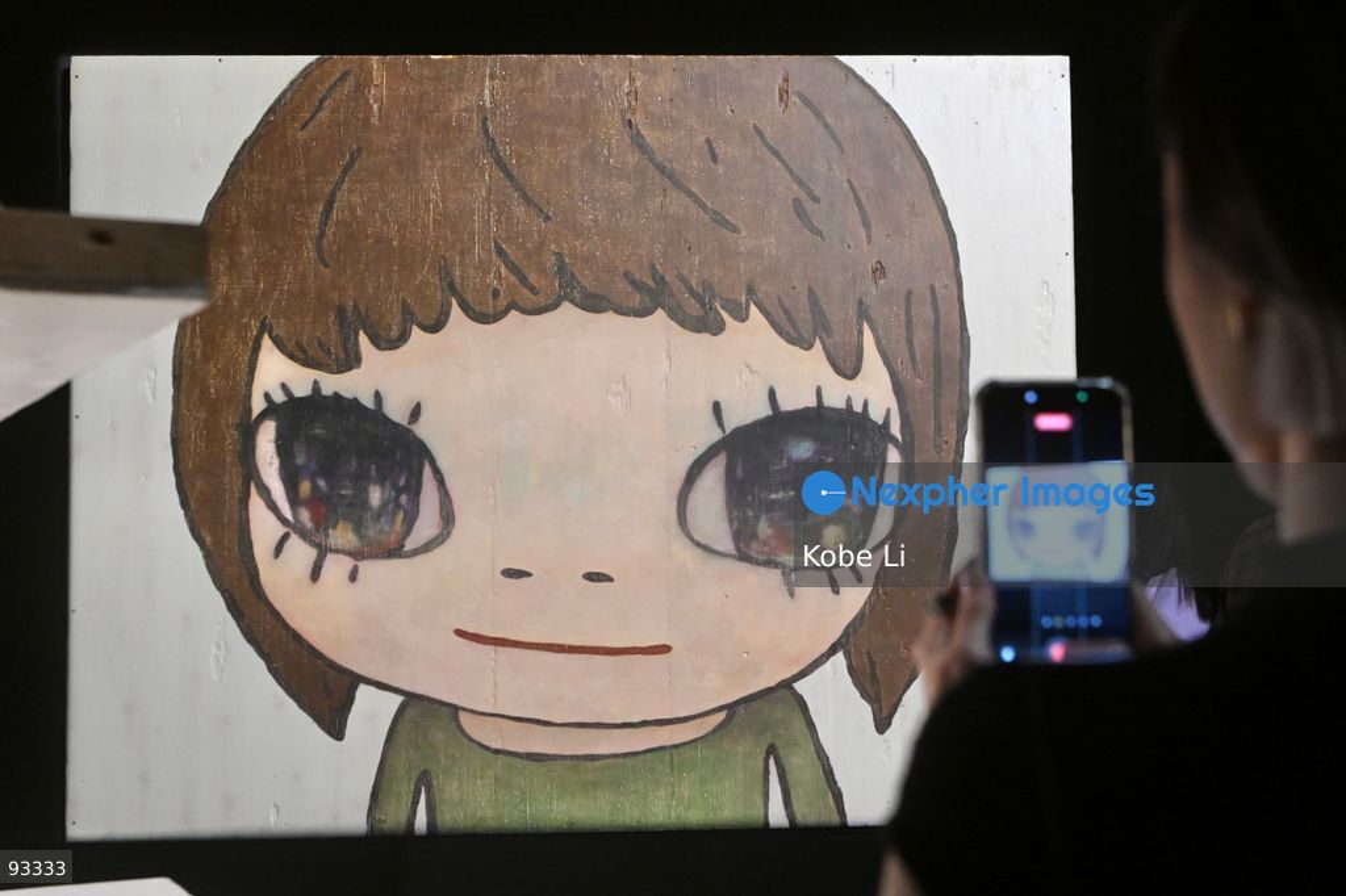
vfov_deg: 33.4
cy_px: 448
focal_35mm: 40
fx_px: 1495
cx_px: 673
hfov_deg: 48.5
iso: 3200
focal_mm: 40
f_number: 5.6
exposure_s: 1/50
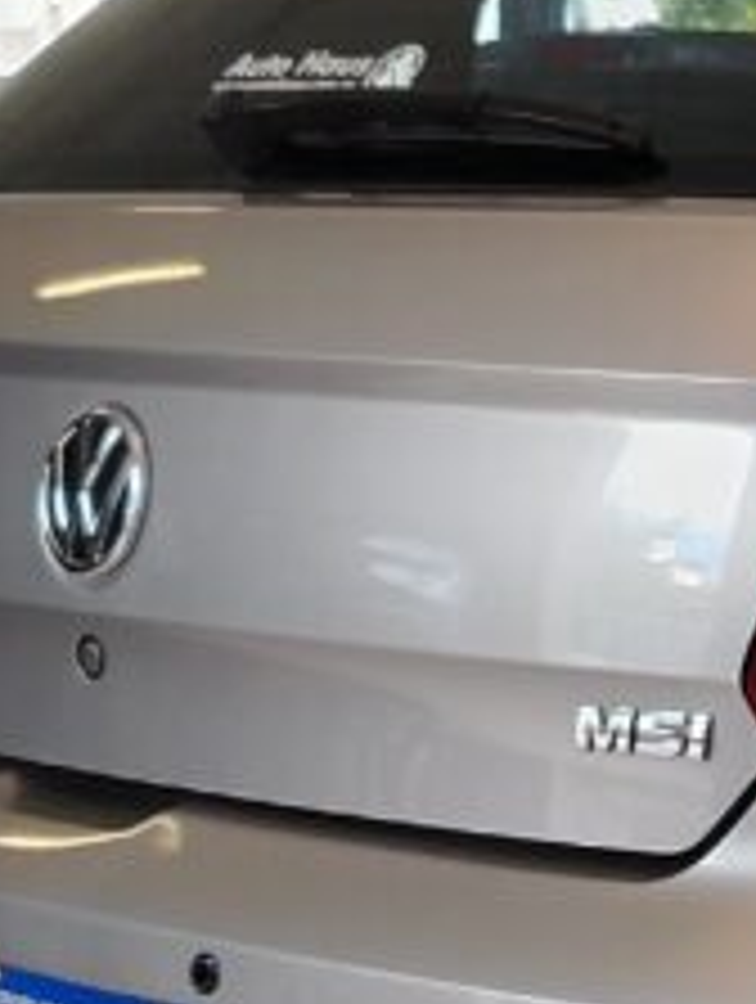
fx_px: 3194
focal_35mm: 110
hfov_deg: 12.6
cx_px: 1251
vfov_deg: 17.8
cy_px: 653
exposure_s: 1/100
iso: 247
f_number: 1.75
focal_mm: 5.25
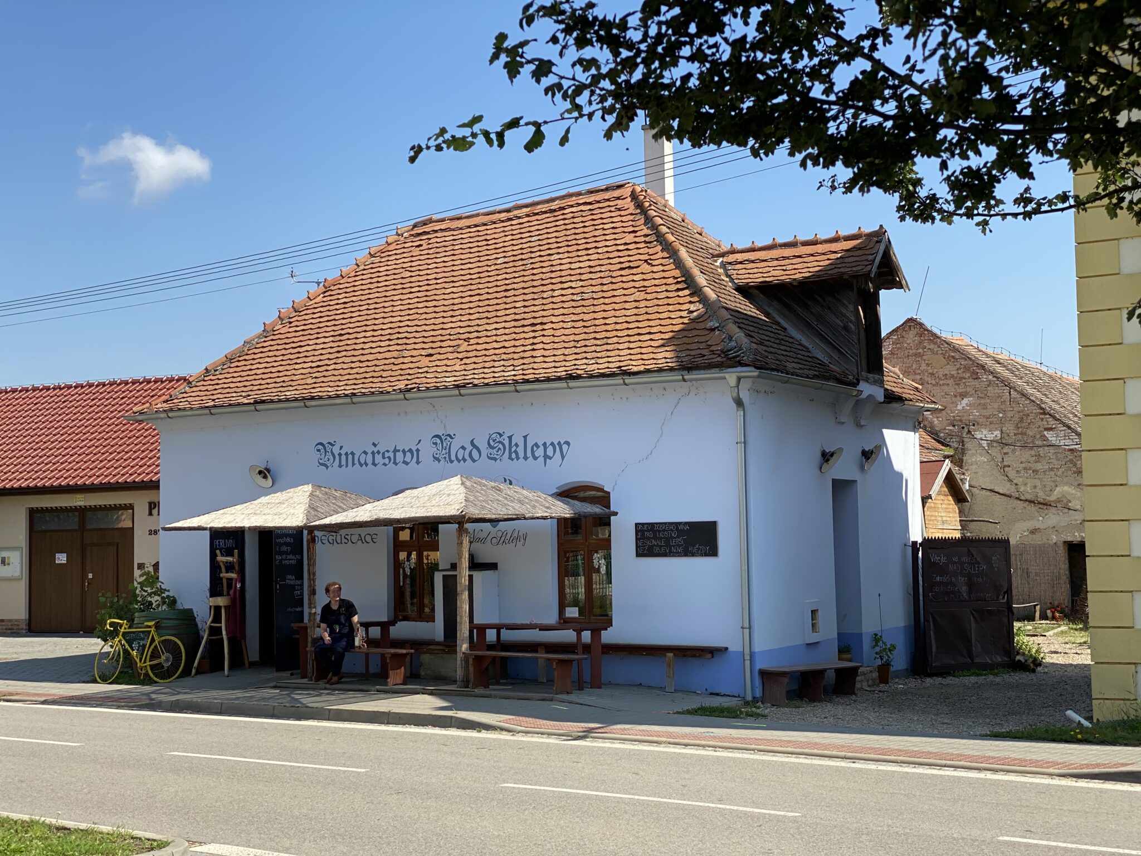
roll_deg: +0.6
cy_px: 428
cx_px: 570
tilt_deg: +4.3
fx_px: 1714
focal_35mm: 52
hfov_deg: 36.8
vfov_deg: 28.0
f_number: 2
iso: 20
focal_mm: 6
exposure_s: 1/1115
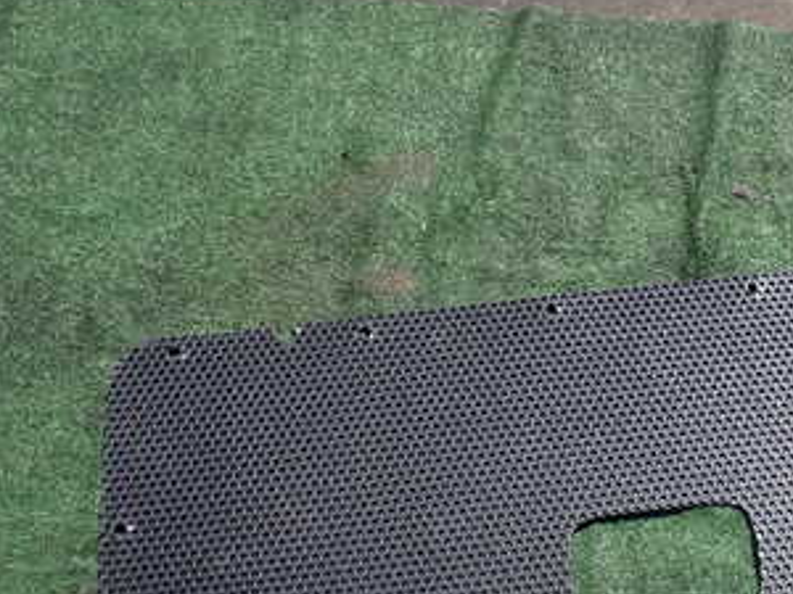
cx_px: 764
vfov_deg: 24.1
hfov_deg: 30.3
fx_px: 1375
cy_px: 451
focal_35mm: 60
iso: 100
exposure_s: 1/800
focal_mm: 5.4
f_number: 3.2
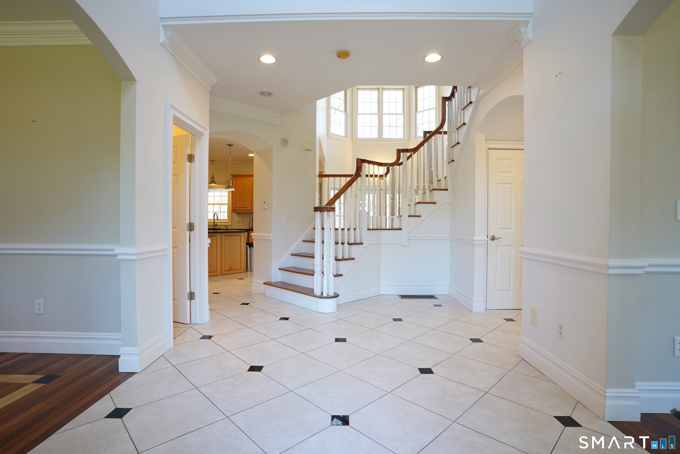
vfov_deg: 70.4
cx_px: 340
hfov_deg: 93.3
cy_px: 227
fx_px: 321
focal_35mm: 17
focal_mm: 17
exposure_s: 1/20
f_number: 6.3
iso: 320
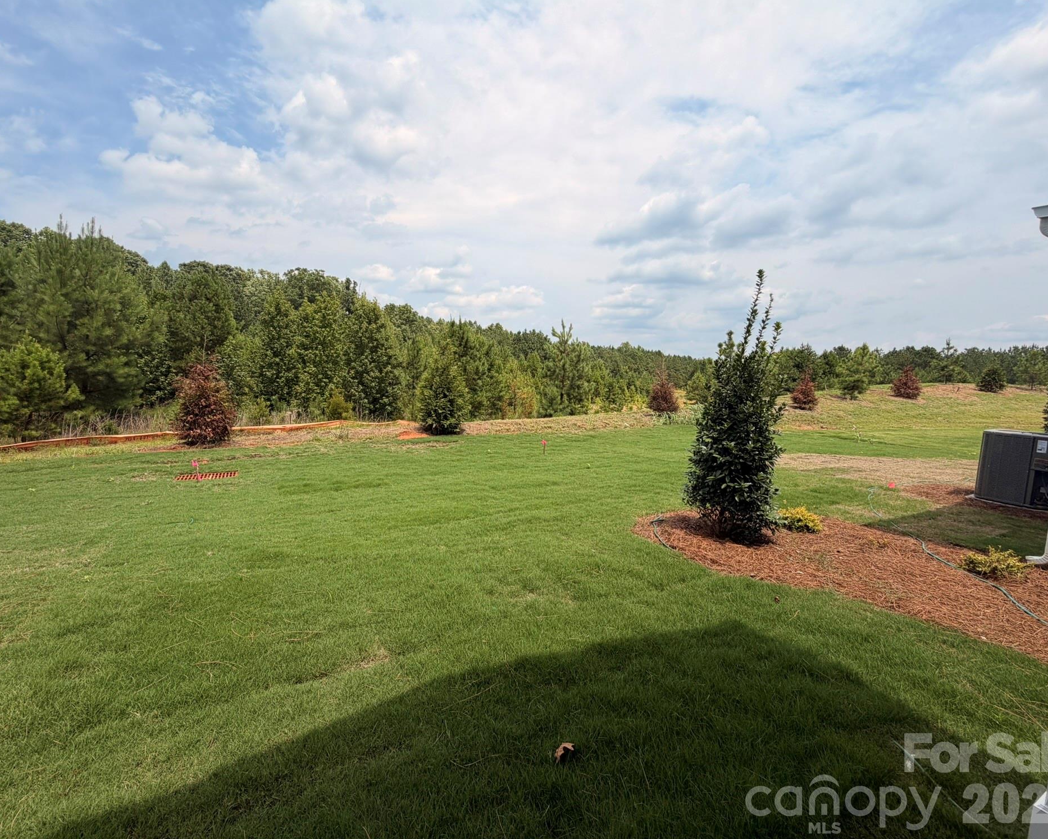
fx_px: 465
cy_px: 412
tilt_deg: -4.4
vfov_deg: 84.0
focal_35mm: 15
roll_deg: -2.8
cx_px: 508
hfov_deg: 96.8
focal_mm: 2.22
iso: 20
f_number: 2.2
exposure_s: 1/1087
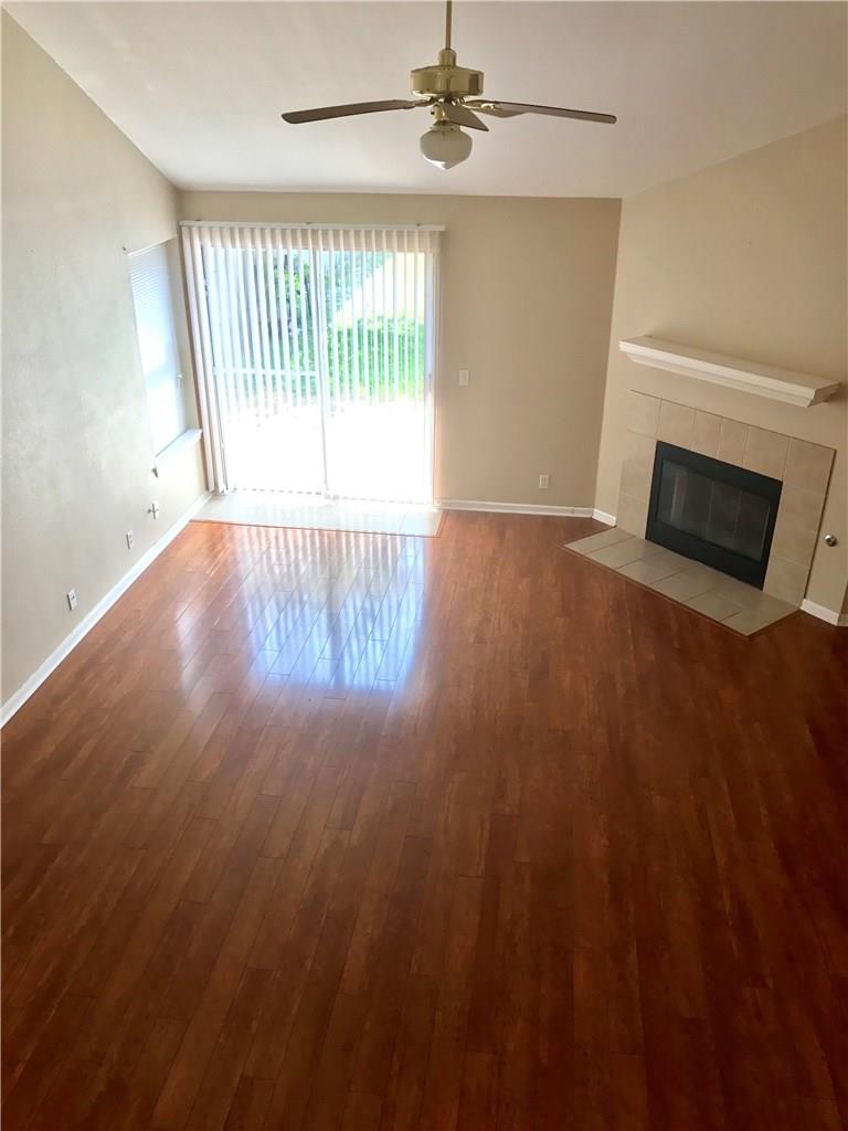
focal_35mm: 28
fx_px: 915
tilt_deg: -26.3
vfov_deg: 63.4
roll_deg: -1.2
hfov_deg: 49.7
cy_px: 566
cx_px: 424
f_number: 1.8
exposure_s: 1/120
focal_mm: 3.99
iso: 40
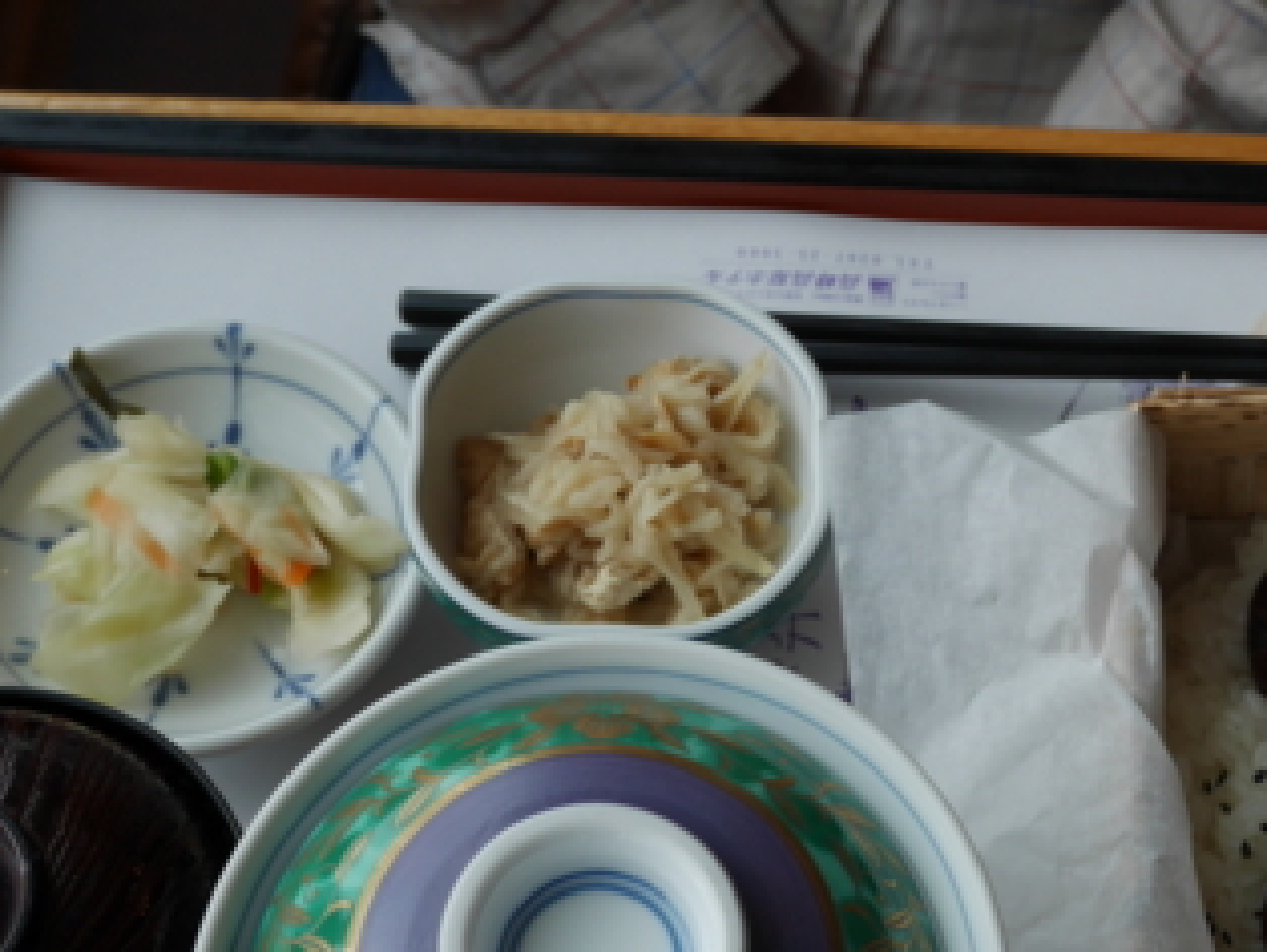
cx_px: 892
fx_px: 2381
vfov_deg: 22.3
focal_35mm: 65
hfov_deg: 29.5
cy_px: 768
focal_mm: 17
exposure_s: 1/200
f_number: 5.6
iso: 200
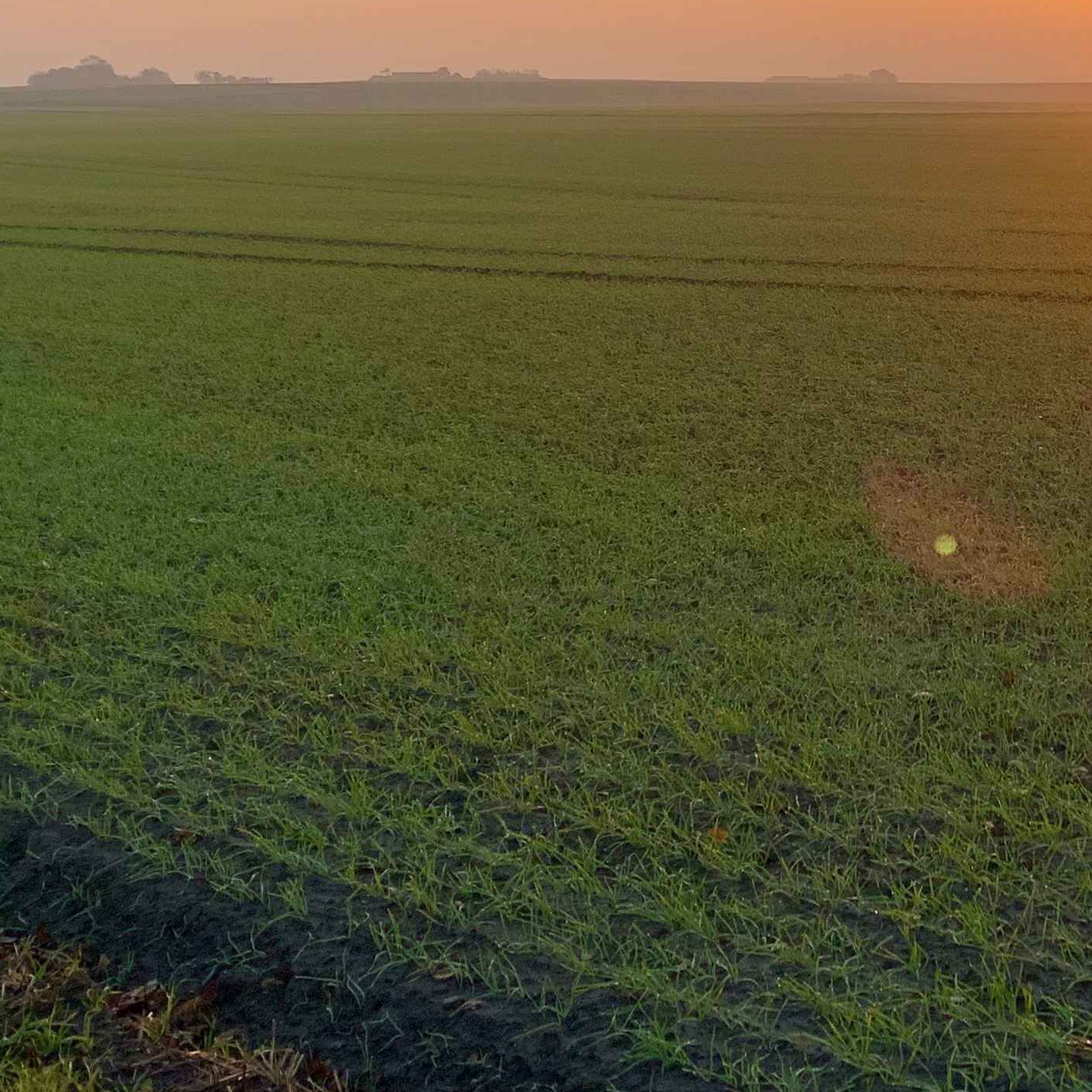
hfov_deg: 25.0
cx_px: 1056
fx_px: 2356
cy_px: 270
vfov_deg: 25.8
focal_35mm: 66
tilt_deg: -5.0
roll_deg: +1.1
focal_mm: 4.25
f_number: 1.8
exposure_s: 1/972
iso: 25
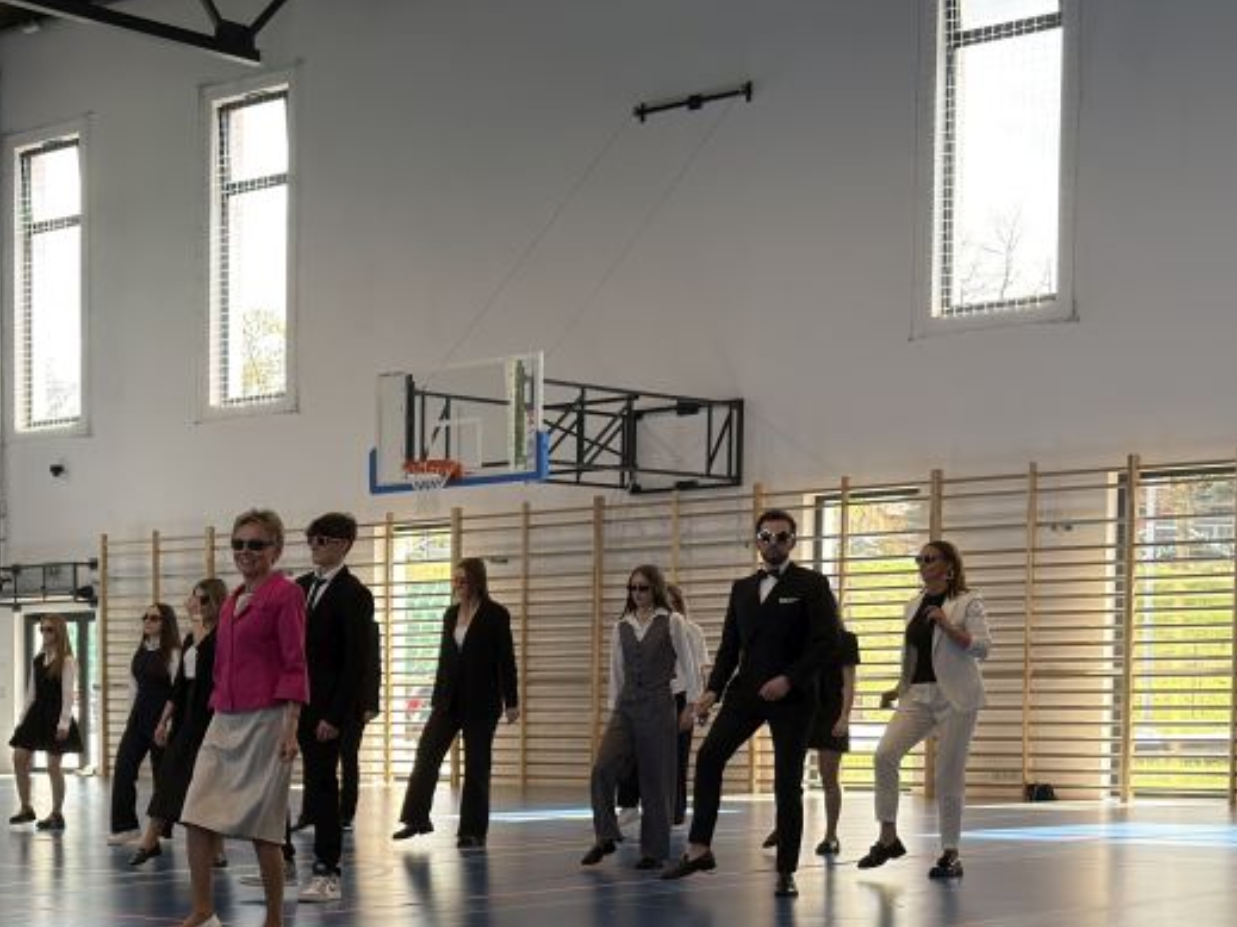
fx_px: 2608
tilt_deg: -3.3
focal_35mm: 73
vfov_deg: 19.7
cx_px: 31
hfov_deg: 25.5
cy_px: 853
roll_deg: +0.4
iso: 80
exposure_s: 1/319
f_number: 1.78
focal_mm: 6.76
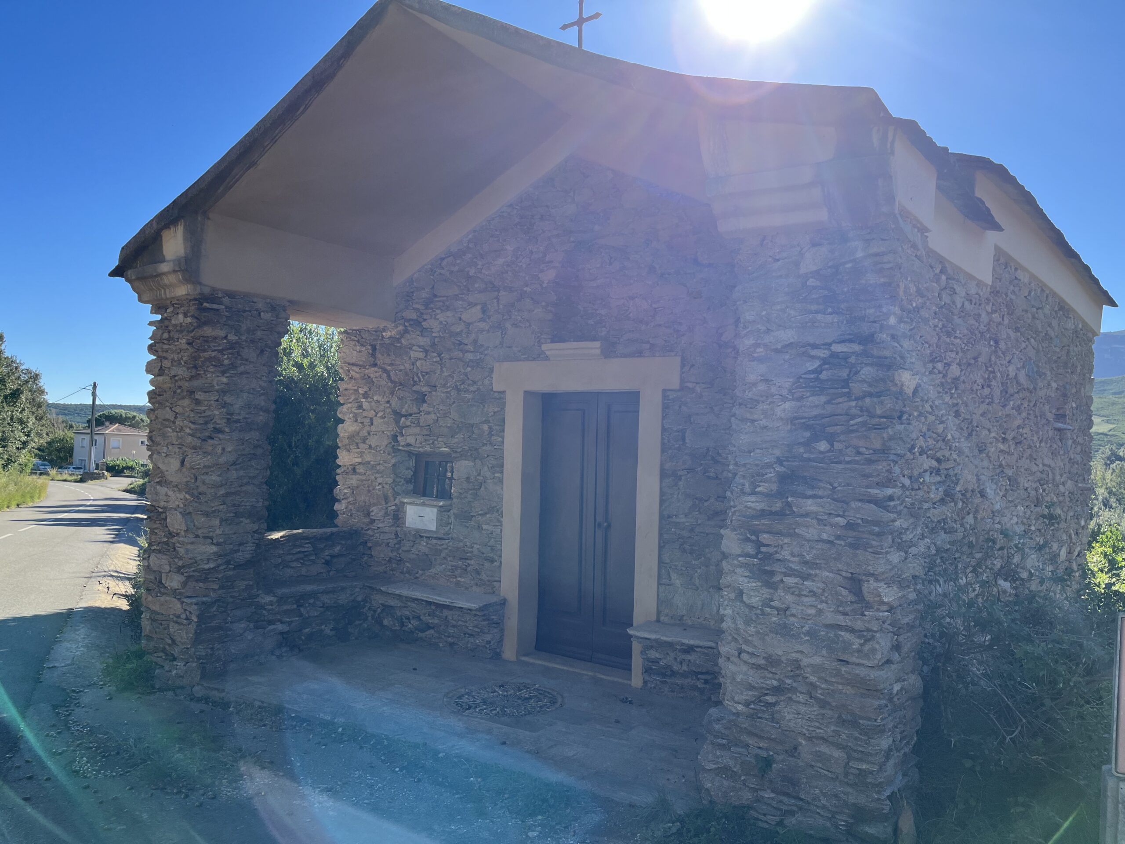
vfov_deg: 53.1
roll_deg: -1.8
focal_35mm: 26
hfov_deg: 67.3
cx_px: 562
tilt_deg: +0.5
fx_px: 845
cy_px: 422
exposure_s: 1/1404
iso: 50
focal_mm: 5.1
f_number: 1.6
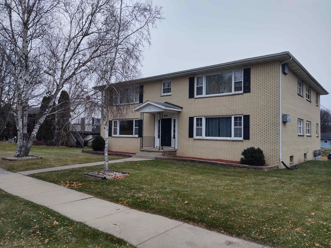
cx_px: 166
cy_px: 124
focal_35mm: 27
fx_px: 258
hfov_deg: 65.3
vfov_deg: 51.4
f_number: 1.7
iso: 100
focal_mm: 4.75
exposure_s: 1/757
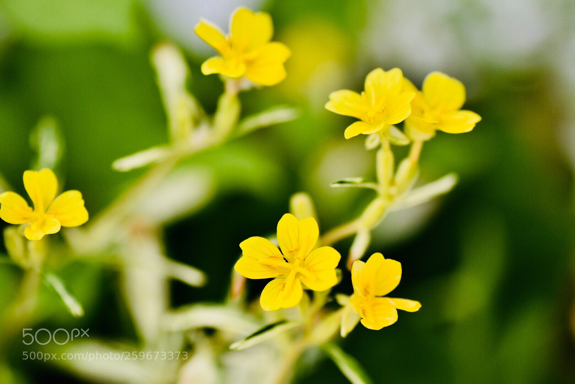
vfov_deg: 10.2
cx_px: 288
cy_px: 192
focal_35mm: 135
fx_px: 2156
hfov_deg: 15.2
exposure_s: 1/1000
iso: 280
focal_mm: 90
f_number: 4
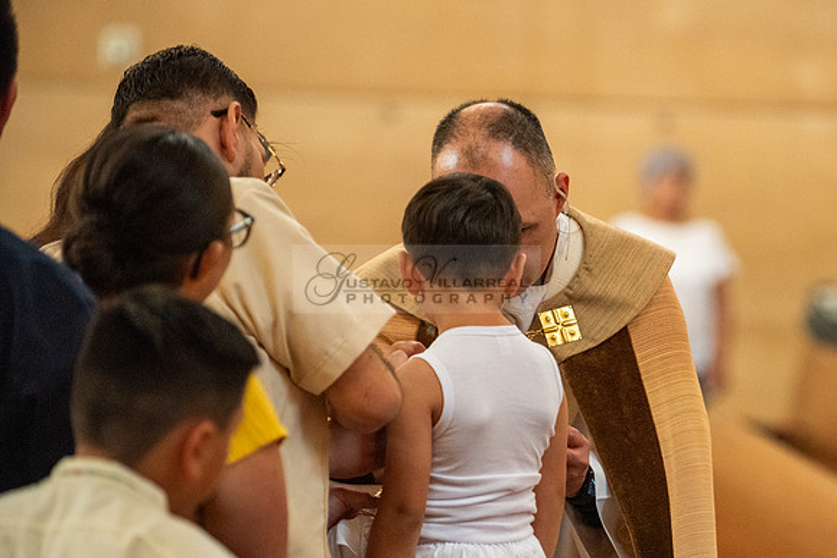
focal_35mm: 241
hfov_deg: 8.5
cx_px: 588
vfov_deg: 5.7
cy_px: 328
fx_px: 5600
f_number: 3.2
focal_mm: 170
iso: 2000
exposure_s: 1/160
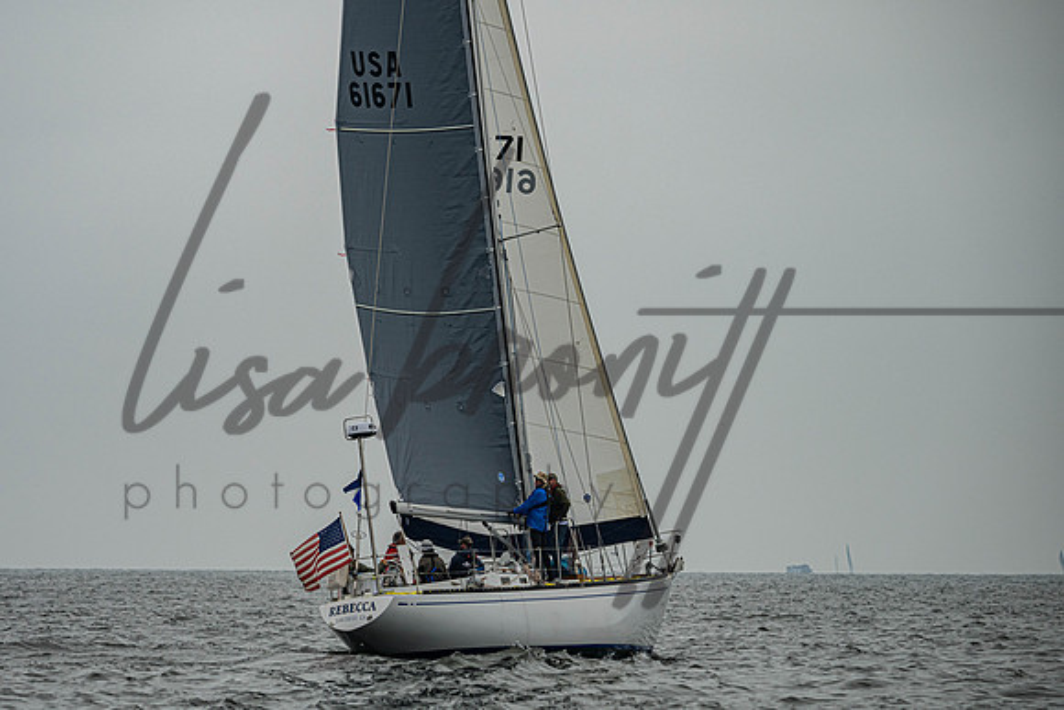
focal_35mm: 238
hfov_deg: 8.7
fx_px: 7024
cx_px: 423
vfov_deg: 5.8
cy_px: 361
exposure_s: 1/4000
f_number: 5.6
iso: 250
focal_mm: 185
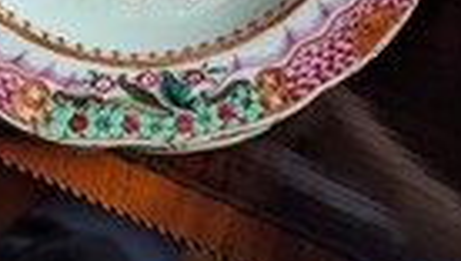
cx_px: 129
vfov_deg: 14.2
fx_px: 930
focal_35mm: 76
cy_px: -197
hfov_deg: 27.5
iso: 184
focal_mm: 6.81
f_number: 1.85
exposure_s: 1/91.2
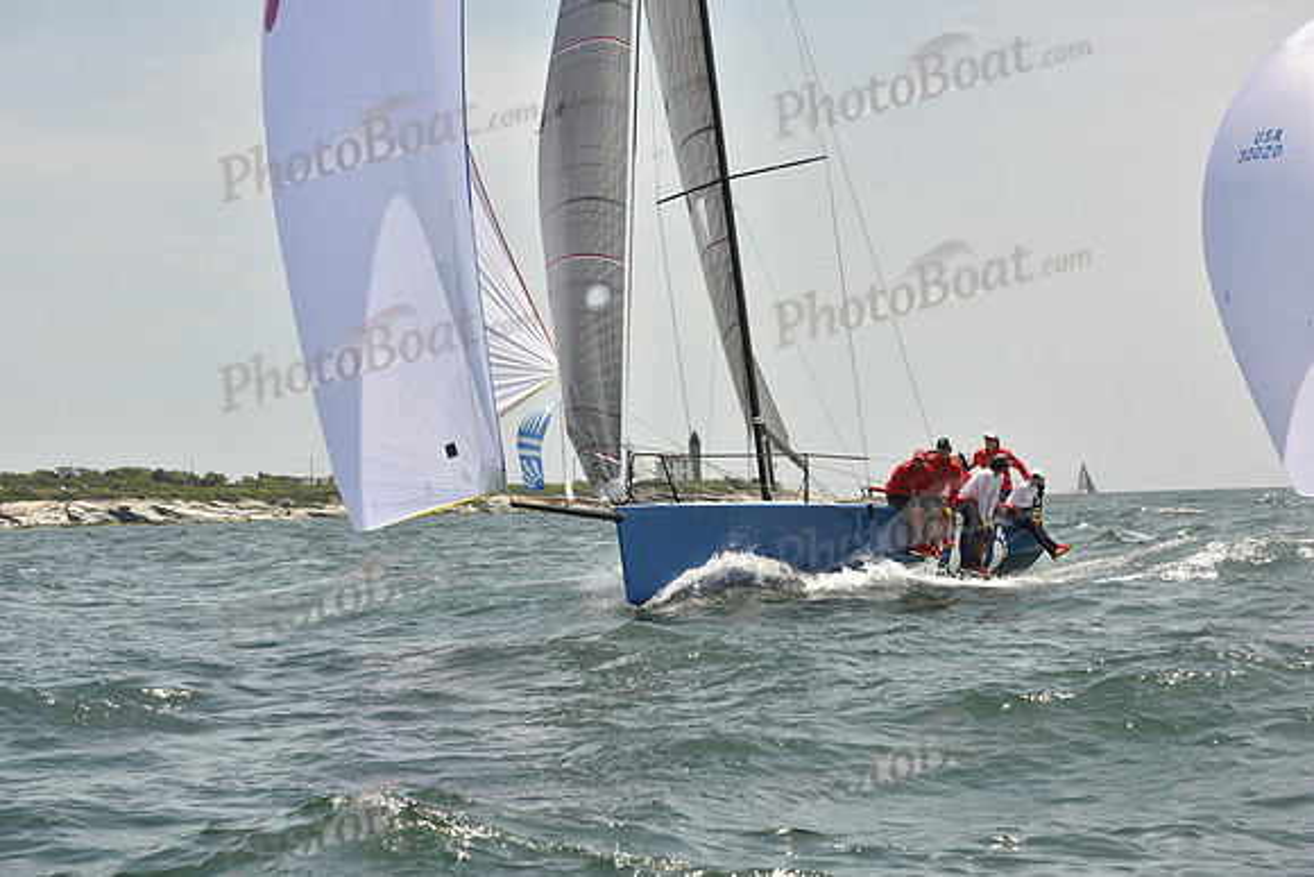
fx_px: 2555
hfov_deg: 28.8
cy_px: 438
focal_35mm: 70
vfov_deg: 19.5
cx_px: 657
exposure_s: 1/1600
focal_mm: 70
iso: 400
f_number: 9
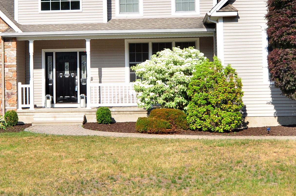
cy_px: 49
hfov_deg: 28.1
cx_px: 139
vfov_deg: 18.7
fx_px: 591
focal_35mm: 72
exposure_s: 1/320
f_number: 8
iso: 200
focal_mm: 20
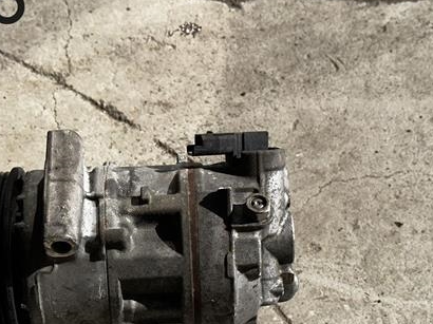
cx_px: 159
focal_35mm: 75
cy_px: 242
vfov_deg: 19.5
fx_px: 938
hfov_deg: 25.9
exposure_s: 1/8929
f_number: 1.78
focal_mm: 6.86
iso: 40
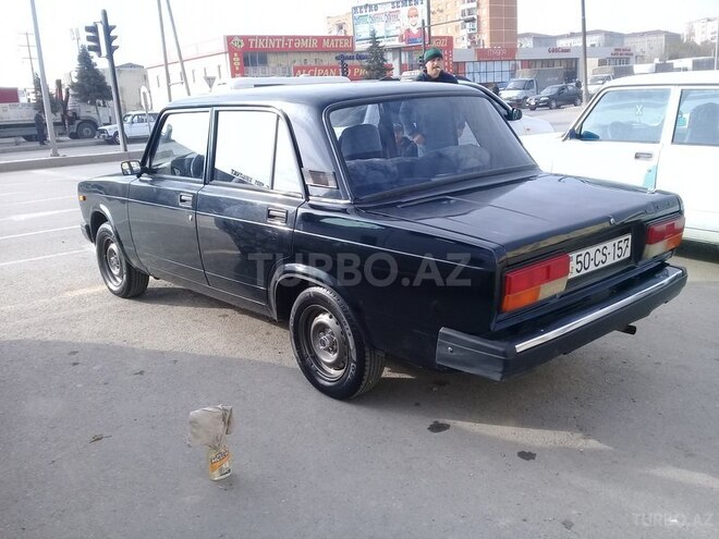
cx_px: 360
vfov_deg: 45.4
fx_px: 644
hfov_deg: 58.4
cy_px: 270
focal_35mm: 31
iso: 50
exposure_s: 1/492
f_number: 2.2
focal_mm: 3.3
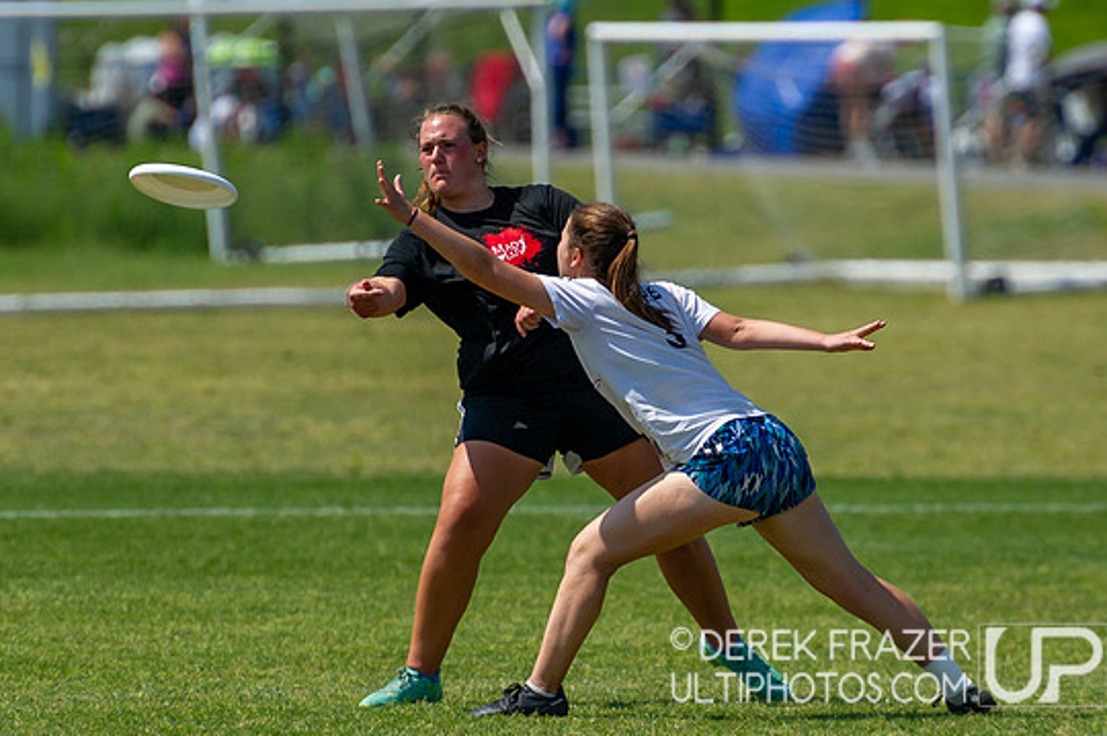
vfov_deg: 2.2
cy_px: 303
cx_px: 603
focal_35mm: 615
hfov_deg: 3.4
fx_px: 18894
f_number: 4
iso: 360
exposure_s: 1/4000
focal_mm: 280
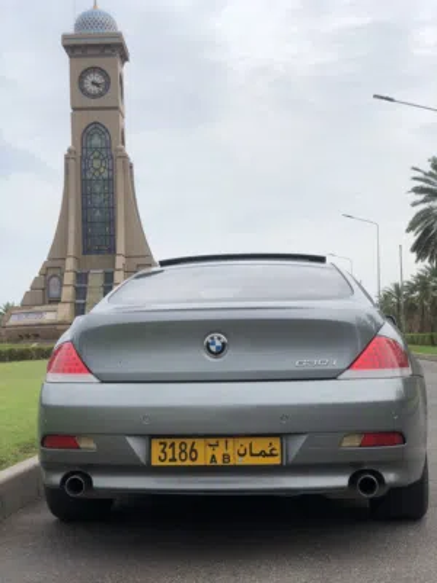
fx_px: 875
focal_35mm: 52
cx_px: 218
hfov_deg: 28.0
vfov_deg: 36.8
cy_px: 292
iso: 16
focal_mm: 6
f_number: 2.4
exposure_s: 1/545
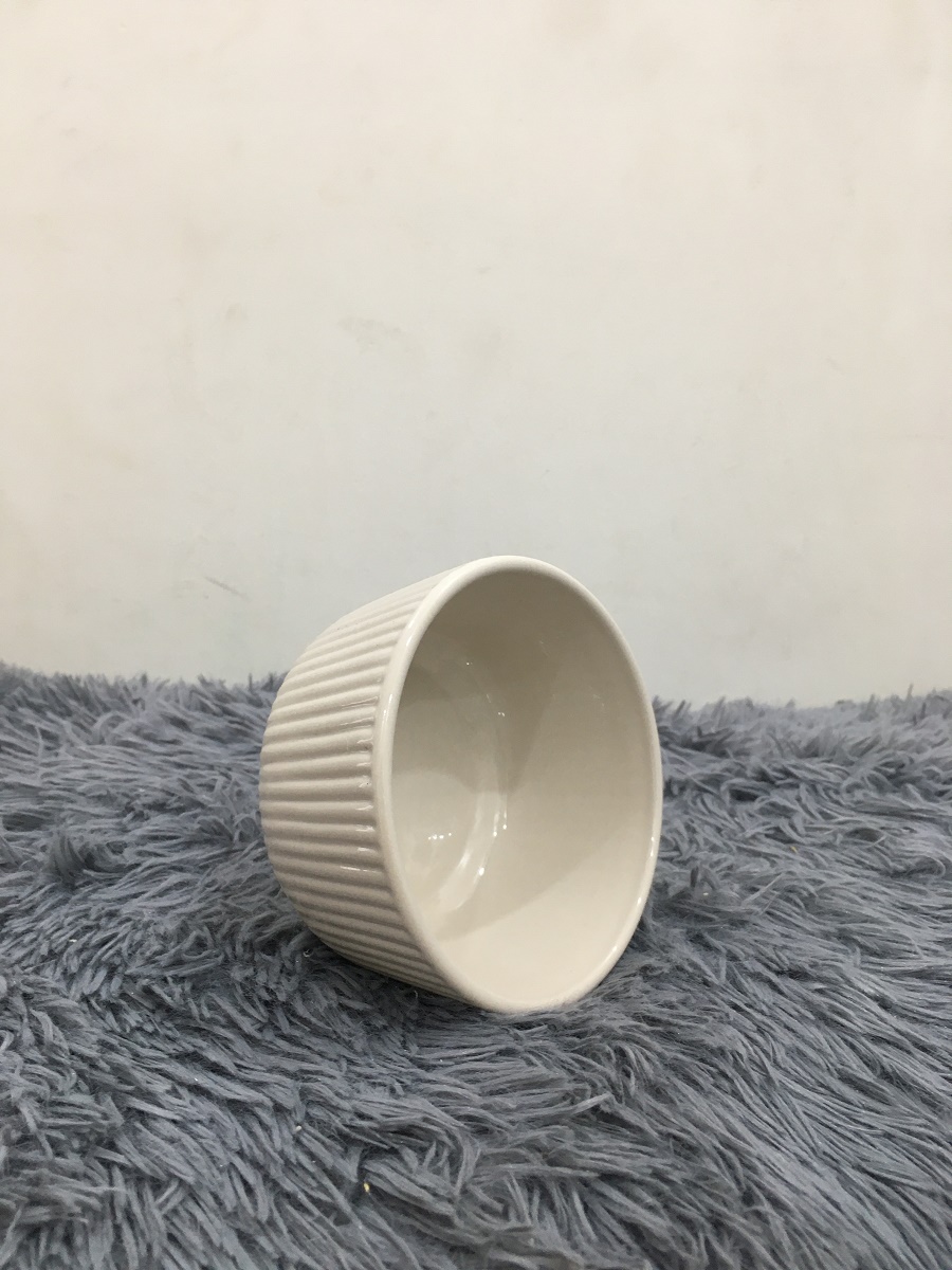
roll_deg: -1.4
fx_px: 1063
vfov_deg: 61.7
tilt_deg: -10.0
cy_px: 635
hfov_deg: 48.2
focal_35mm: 29
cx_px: 476
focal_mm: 4.15
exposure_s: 1/33
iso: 80
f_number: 2.2
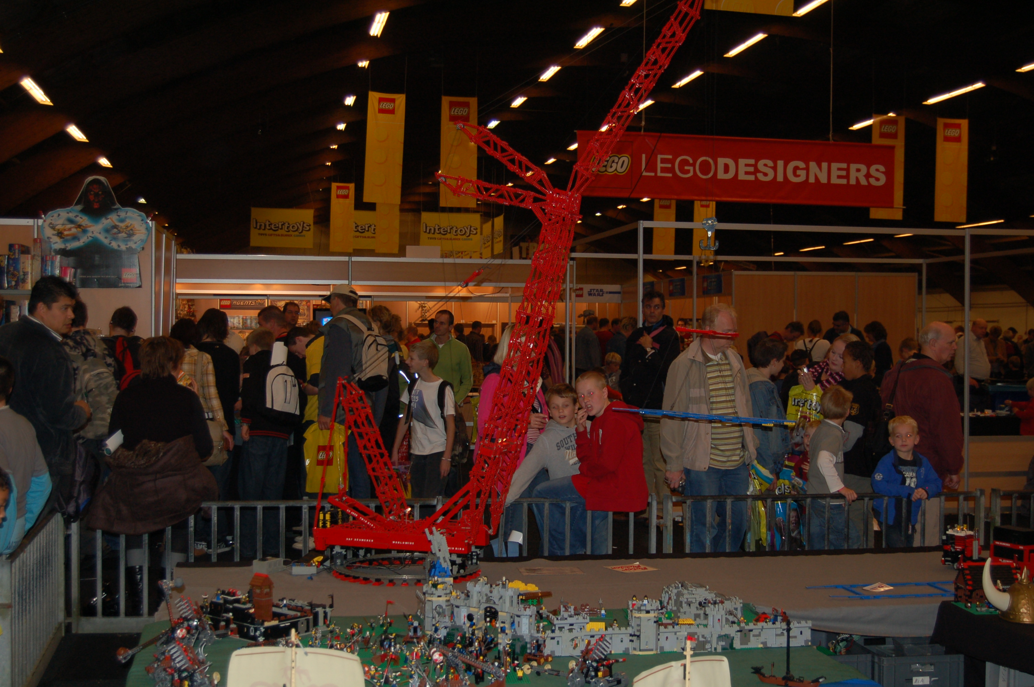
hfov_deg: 41.1
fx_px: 1377
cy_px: 344
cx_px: 517
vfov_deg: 28.0
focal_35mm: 48
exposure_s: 1/60
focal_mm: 32
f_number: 4.5
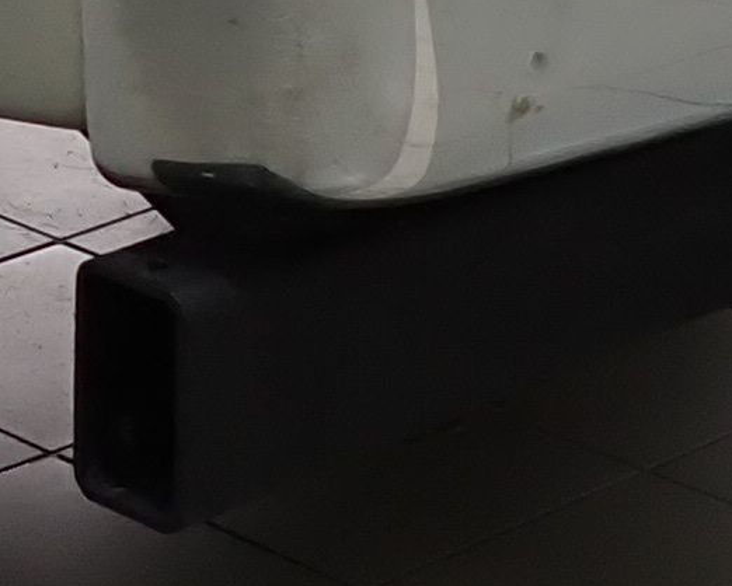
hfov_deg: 10.1
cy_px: -795
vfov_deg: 7.7
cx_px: -247
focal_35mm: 187
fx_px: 4053
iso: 100
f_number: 2
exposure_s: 1/60
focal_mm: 4.5
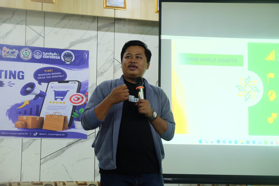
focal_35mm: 75
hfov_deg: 27.0
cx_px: 140
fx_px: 581
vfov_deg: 18.2
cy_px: 93
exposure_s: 1/40
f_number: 8
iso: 4000
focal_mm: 50
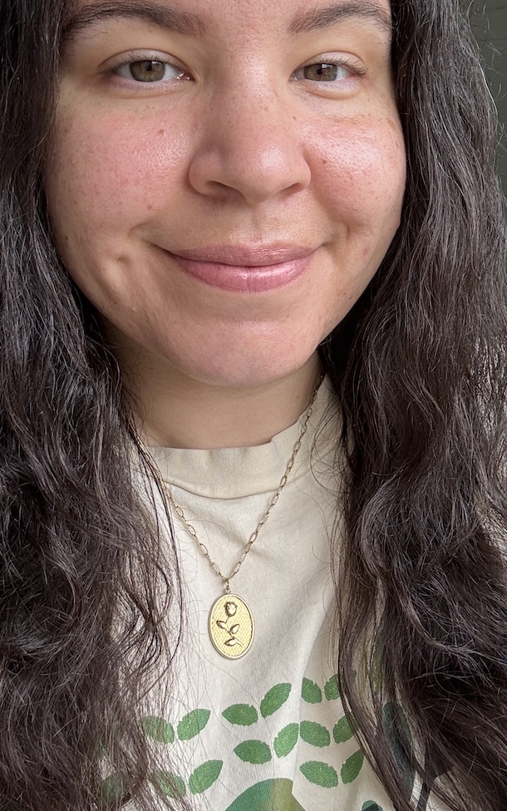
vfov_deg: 45.0
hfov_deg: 29.2
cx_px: 300
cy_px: 315
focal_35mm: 44
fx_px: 973
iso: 32
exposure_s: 1/121
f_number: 1.9
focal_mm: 2.69
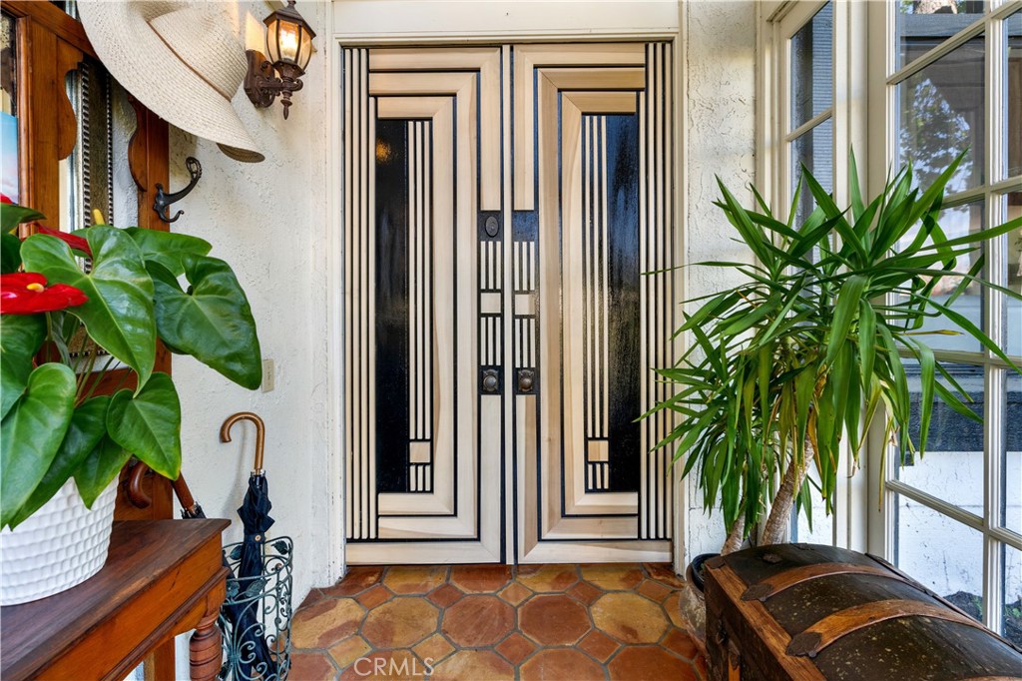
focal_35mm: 15
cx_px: 511
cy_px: 340
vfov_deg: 77.3
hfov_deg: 100.4
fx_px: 426
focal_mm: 15
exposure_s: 1/30
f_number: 8
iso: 250
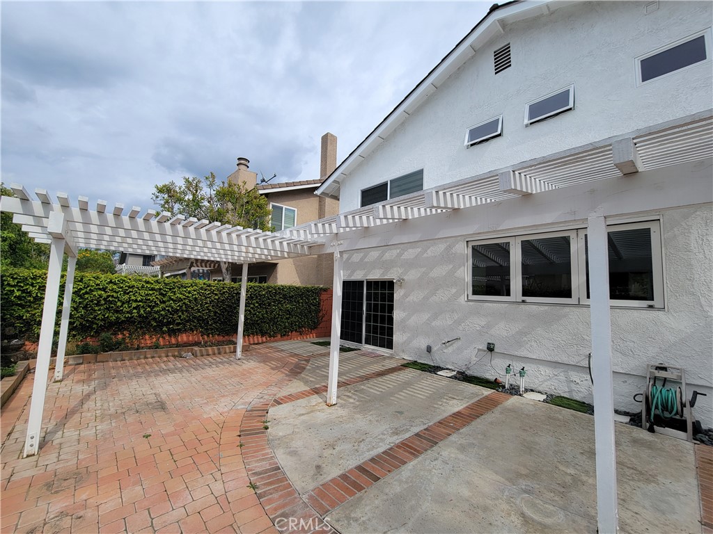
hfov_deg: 106.2
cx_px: 356
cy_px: 267
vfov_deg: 89.9
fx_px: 268
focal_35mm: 13
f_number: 2.2
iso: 50
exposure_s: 1/1550
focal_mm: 2.2
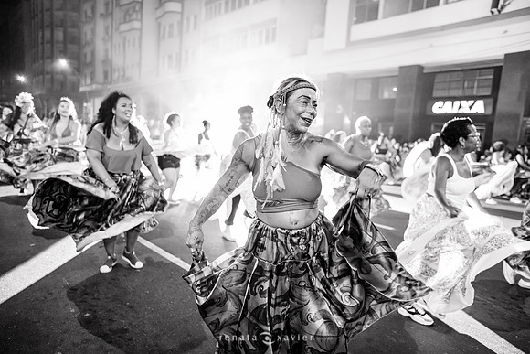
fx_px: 353
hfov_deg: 73.7
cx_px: 265
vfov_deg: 53.2
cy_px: 177
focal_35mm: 24
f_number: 2
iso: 5000
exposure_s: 1/200
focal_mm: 24
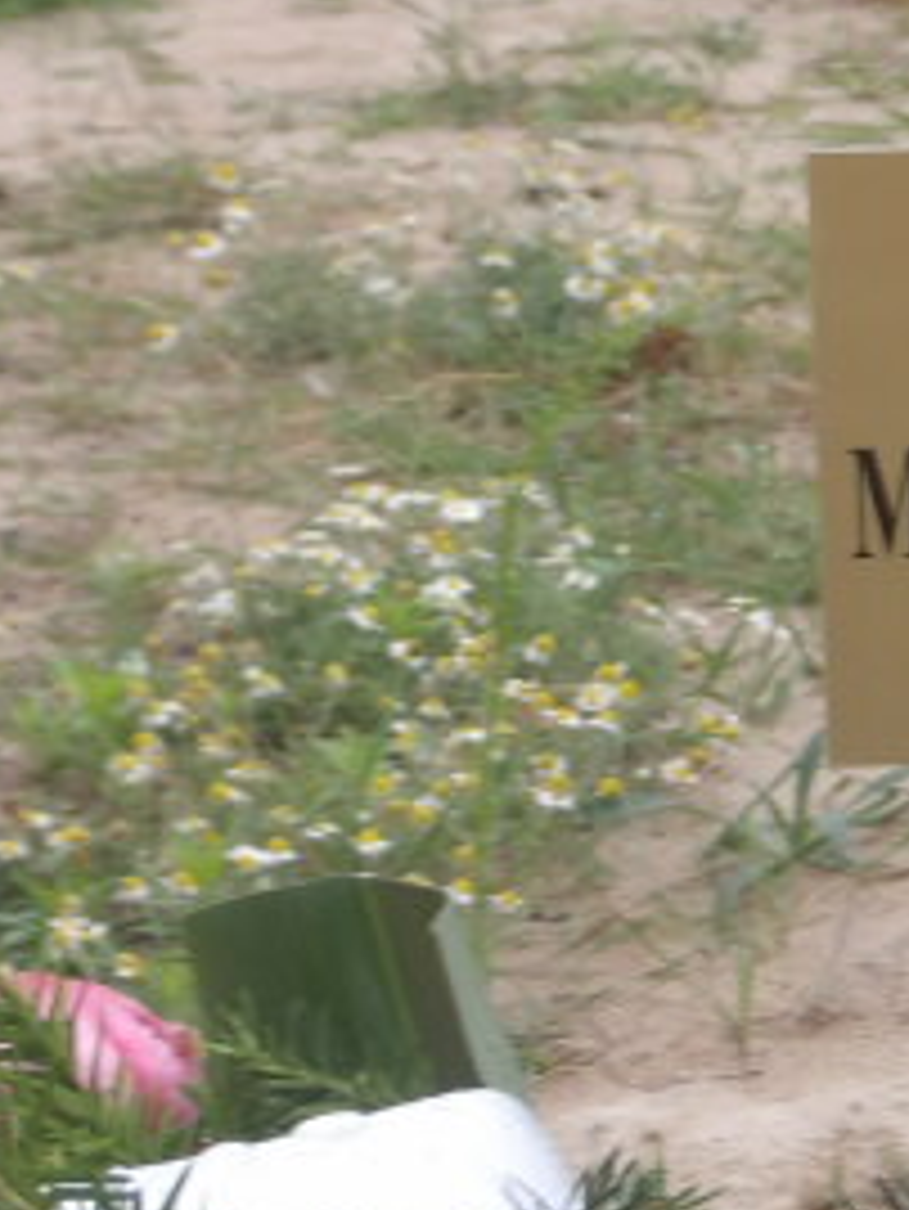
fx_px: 8991
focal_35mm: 257
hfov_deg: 5.7
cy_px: 589
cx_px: 1314
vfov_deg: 7.7
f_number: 6.6
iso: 107
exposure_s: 1/54
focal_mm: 19.6
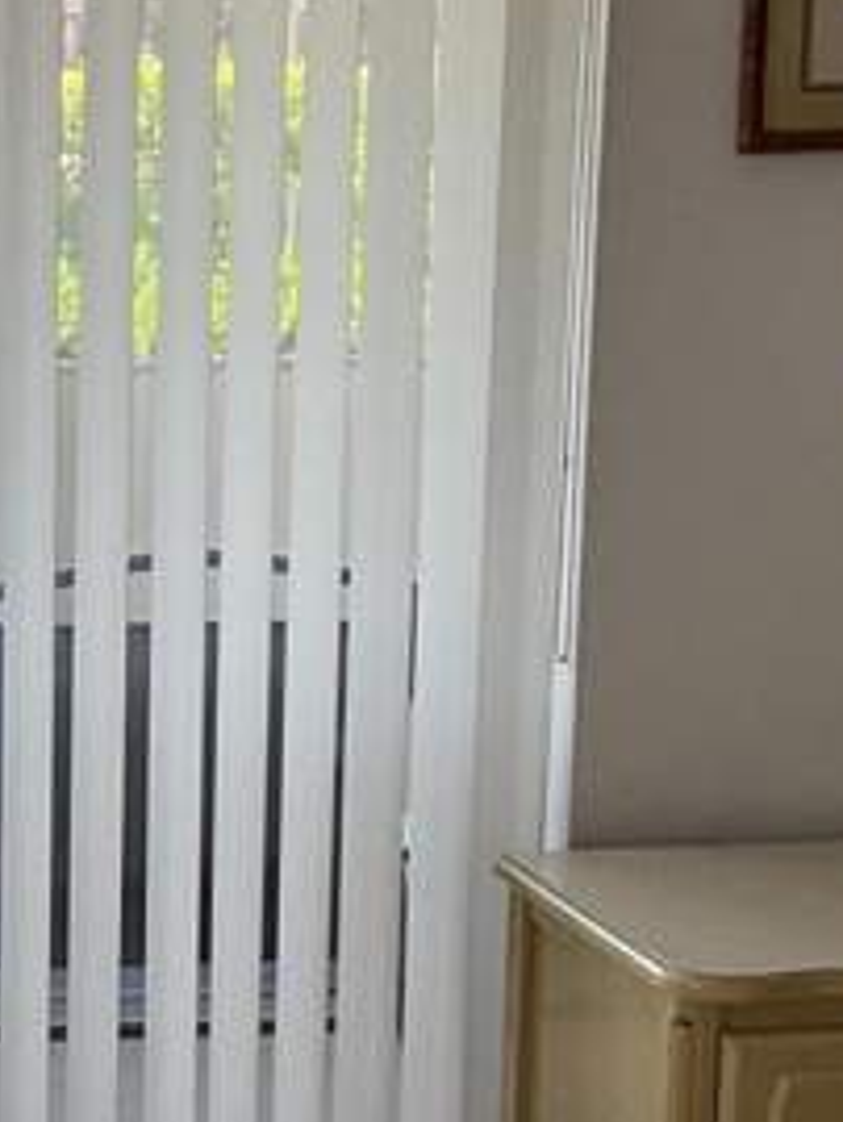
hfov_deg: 12.5
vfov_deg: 17.1
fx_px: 3731
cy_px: 776
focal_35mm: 115
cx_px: -234
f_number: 1.8
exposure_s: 1/120
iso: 25
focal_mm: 3
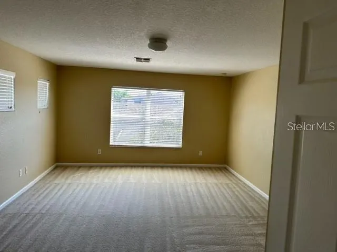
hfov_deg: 71.6
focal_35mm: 24
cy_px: 126
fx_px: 234
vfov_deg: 56.8
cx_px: 168
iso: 80
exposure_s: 1/253
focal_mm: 6.86
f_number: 1.78
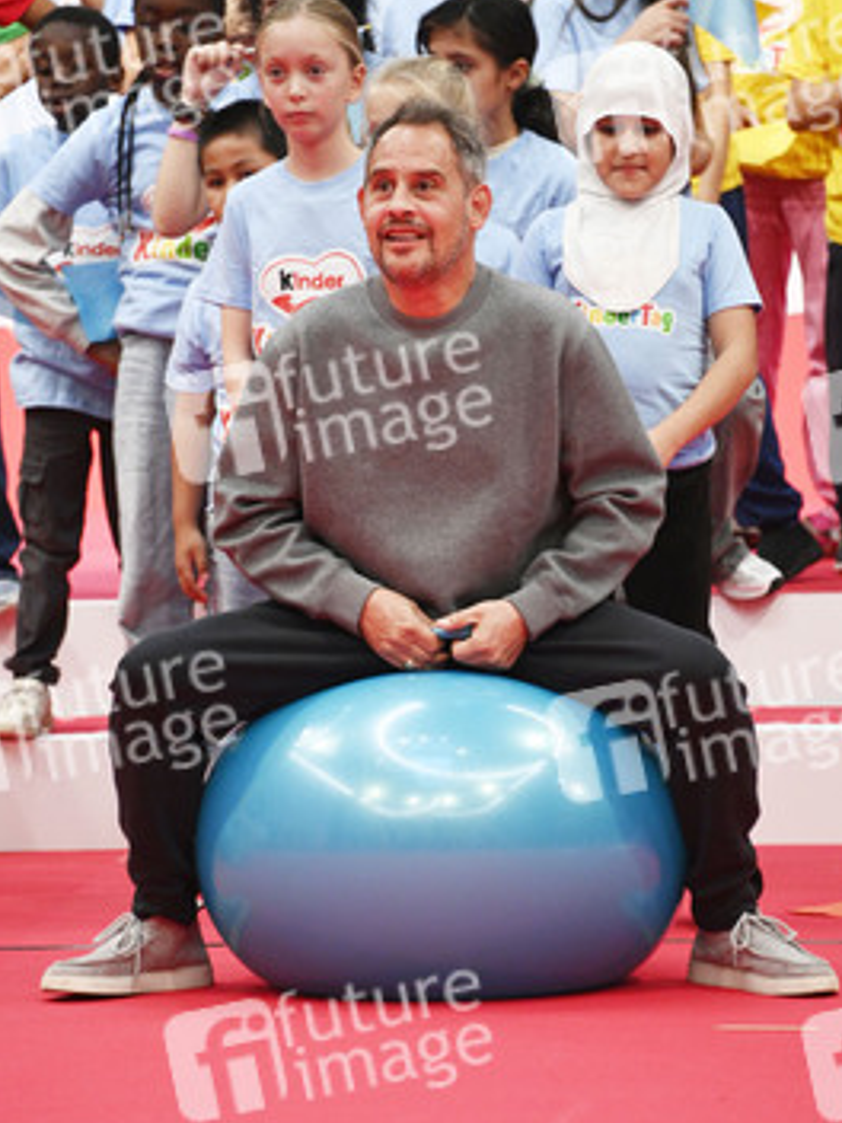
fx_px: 8854
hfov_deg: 5.4
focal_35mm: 273
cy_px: 568
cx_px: 421
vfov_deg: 7.3
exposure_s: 1/160
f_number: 5.6
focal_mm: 250
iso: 4000
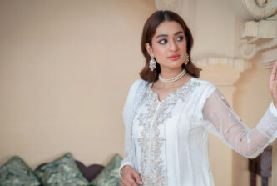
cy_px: 106
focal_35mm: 84
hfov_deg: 24.2
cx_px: 141
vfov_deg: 16.3
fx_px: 647
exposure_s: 1/200
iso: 400
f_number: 4
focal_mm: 70
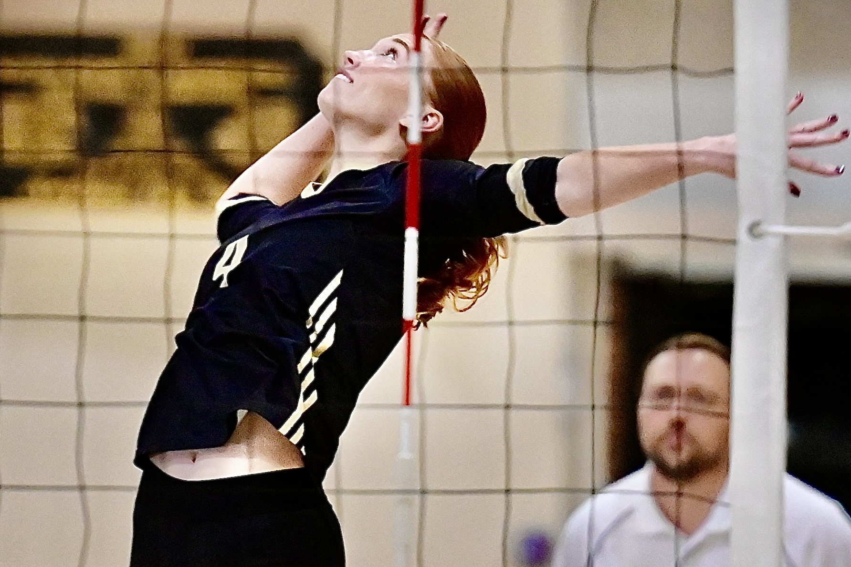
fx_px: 7092
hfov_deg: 6.9
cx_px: 426
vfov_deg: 4.6
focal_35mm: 300
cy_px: 284
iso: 8000
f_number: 3.2
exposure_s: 1/1000
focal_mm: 200
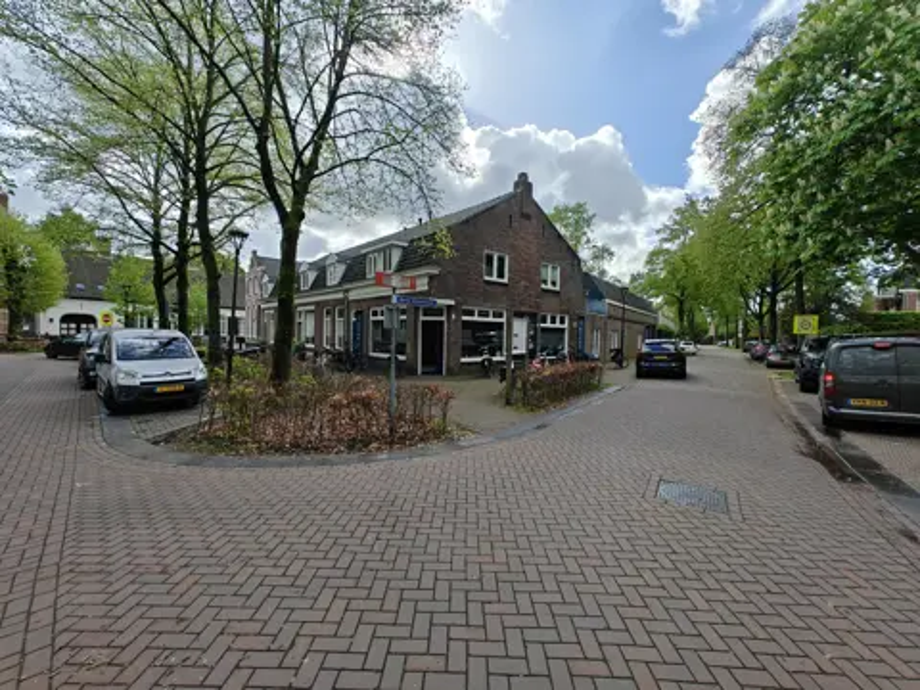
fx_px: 372
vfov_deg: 85.7
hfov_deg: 102.1
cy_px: 345
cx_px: 460
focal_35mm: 14
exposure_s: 1/1090
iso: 64
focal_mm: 2.59
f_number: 2.2
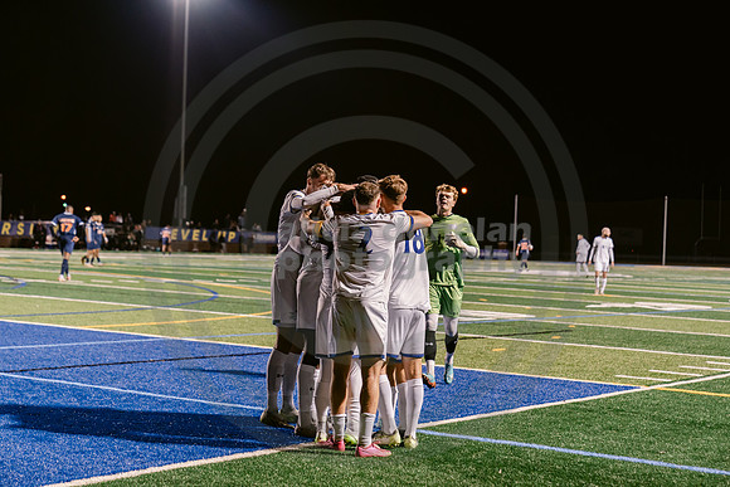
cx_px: 365
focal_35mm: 70
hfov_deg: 28.8
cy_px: 244
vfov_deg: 19.5
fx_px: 1420
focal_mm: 70
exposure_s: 1/250
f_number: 3.2
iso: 2500
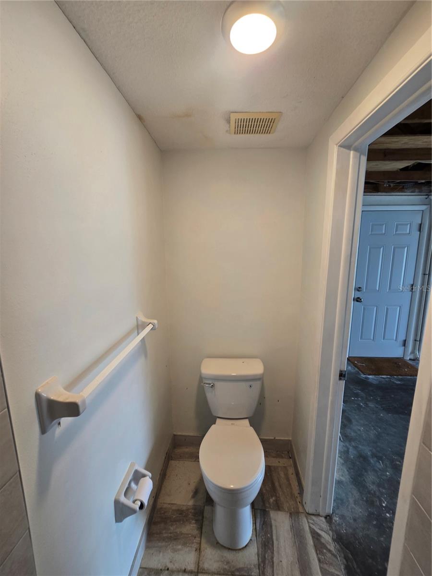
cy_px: 288
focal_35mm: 13
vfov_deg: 106.2
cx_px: 216
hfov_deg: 89.9
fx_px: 216
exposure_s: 1/60
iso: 80
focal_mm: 2.2
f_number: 2.2
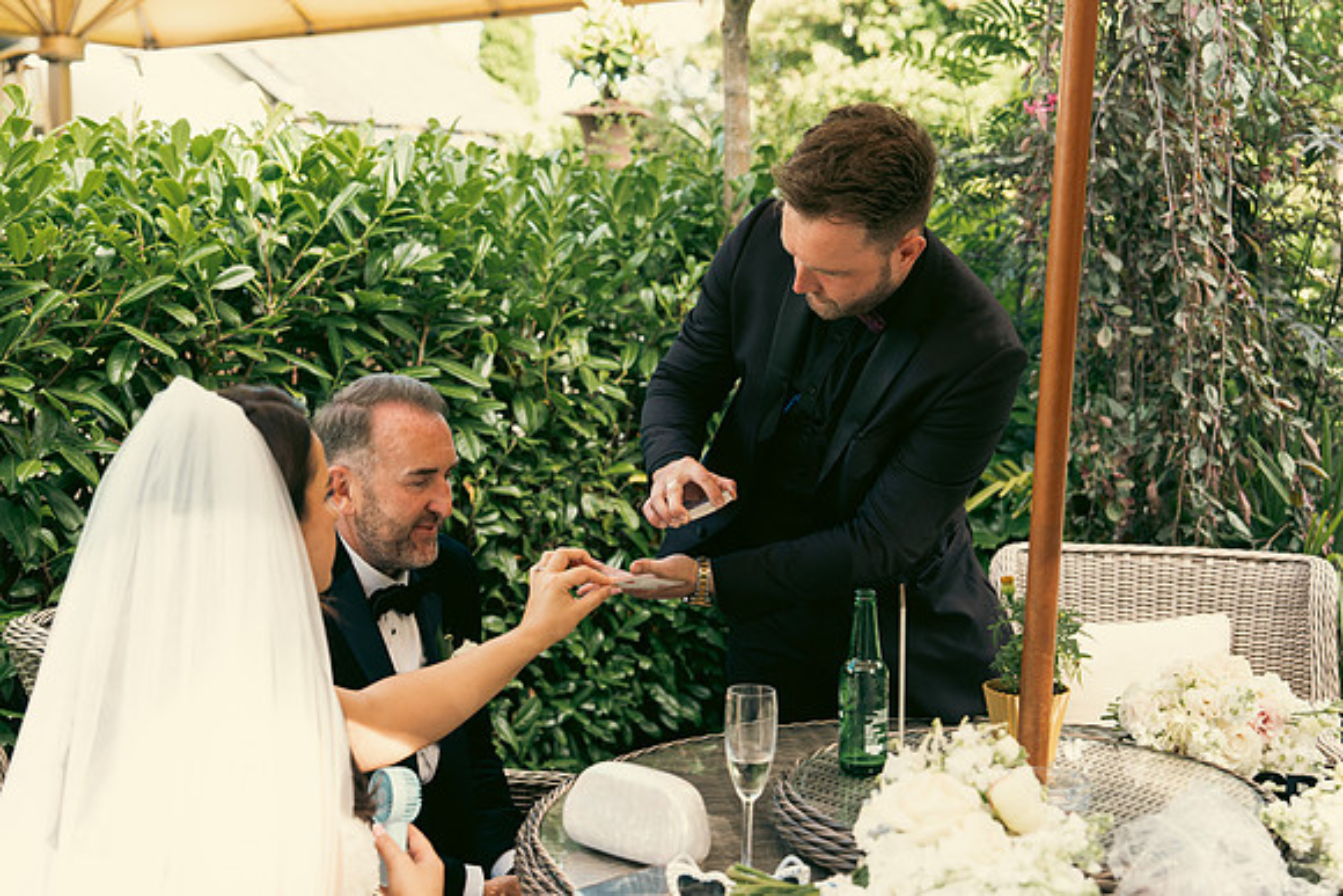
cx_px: 672
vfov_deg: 28.1
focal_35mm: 48
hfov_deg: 41.1
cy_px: 448
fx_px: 1791
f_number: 3.5
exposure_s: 1/200
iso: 250
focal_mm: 48
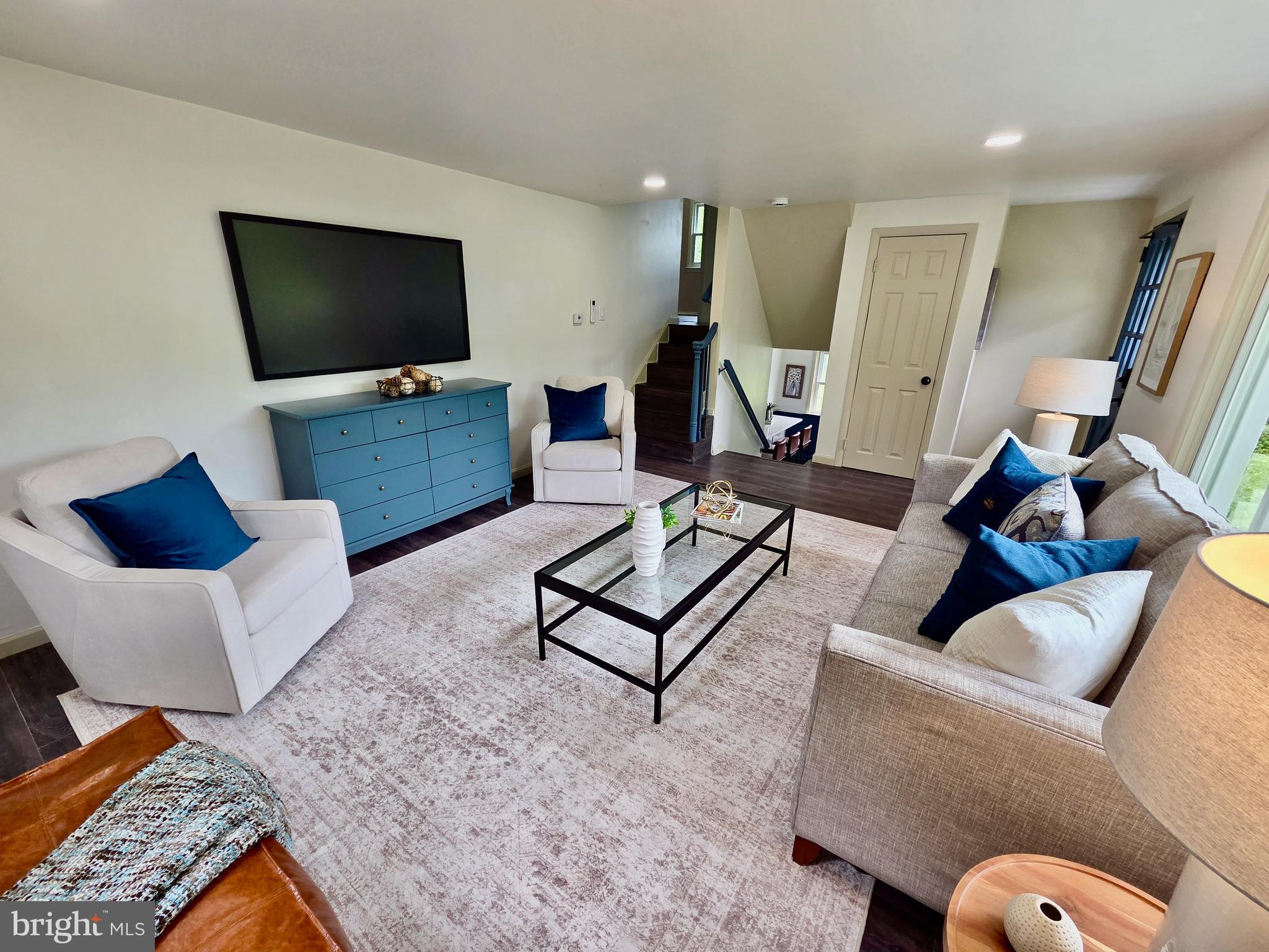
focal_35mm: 13
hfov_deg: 106.2
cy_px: 476
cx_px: 634
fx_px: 477
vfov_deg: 89.9
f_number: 2.2
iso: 125
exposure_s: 1/120
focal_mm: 2.2
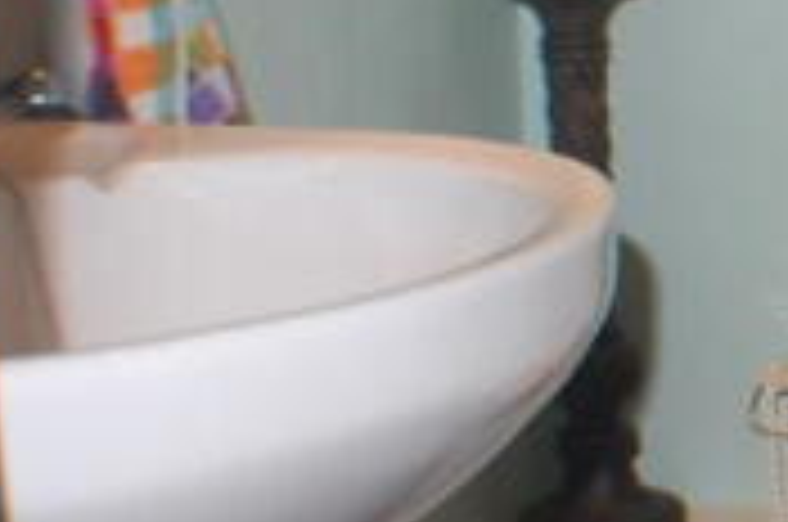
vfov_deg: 10.9
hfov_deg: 14.5
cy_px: 27
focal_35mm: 124
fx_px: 2709
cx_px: 1418
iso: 400
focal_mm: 22
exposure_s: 1/60
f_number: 4
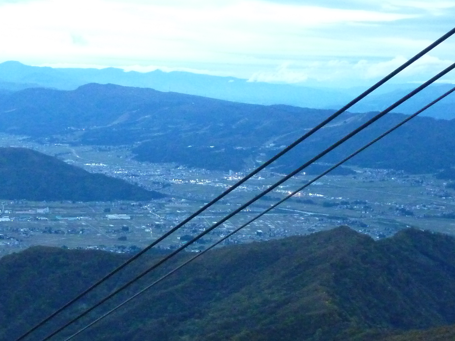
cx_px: 228
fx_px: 1144
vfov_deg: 17.0
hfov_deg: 22.5
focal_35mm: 87
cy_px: 170
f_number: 3.8
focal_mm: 7.9
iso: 800
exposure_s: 1/13
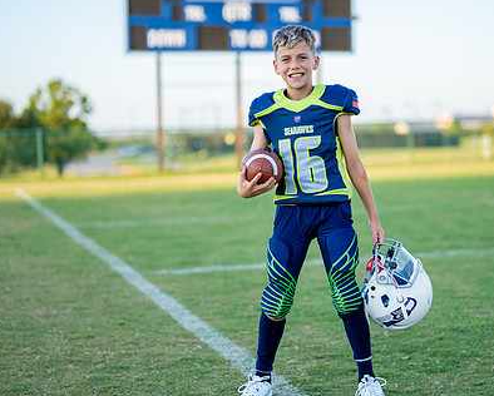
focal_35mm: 80
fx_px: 1171
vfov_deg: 19.2
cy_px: 173
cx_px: 317
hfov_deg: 23.7
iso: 160
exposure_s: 1/2500
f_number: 1.2
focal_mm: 50
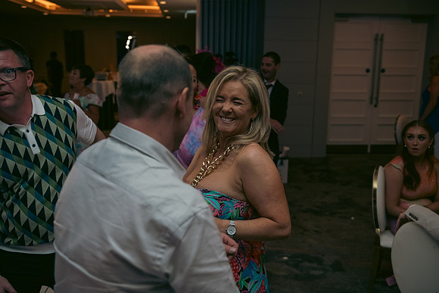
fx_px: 439
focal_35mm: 36
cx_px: 220
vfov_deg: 36.9
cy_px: 146
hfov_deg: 53.1
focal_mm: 36
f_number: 3.5
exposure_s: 1/160
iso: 800
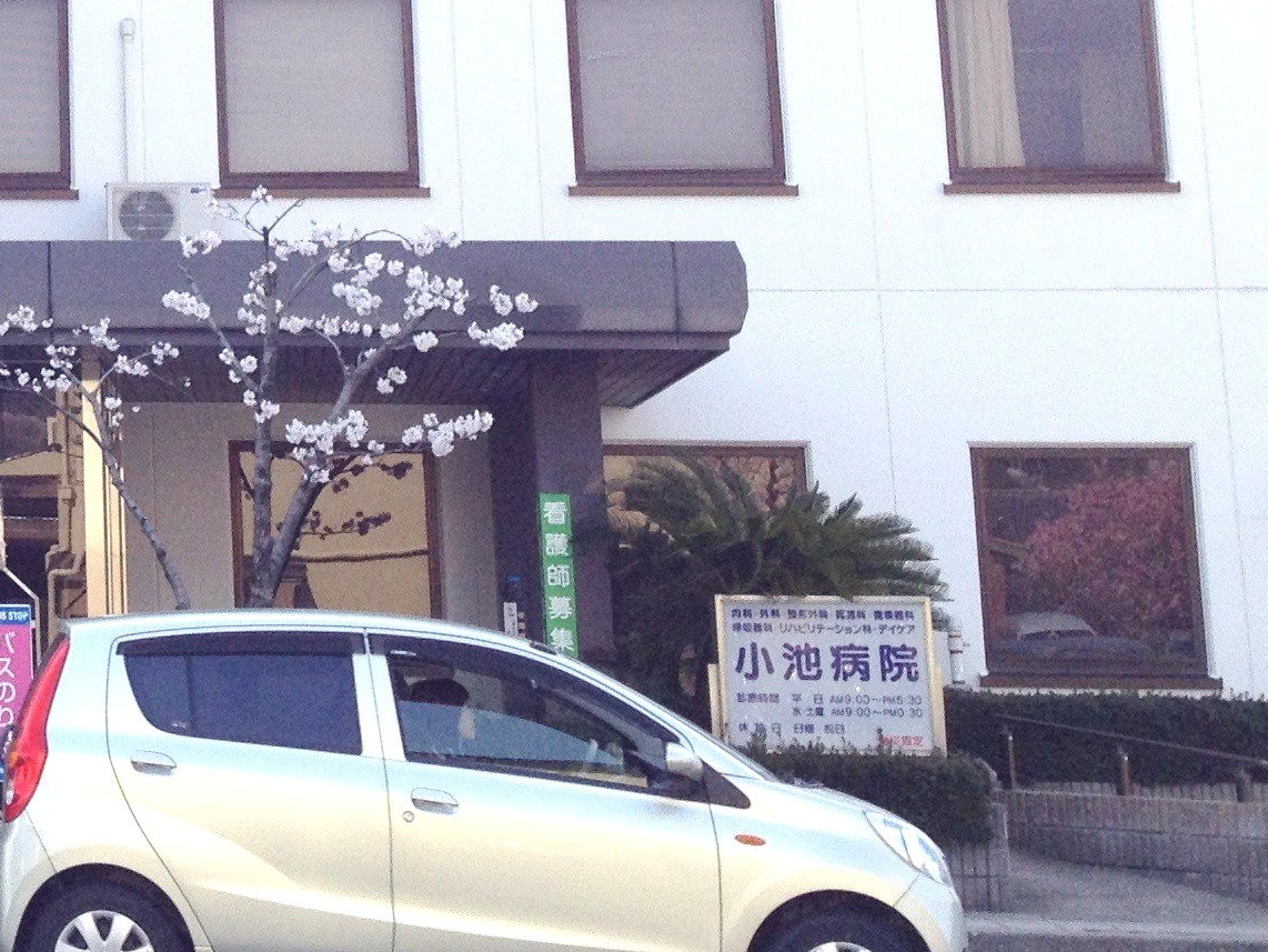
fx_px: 3664
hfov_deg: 18.4
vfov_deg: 14.4
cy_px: -167
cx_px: -352
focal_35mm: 100
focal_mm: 4.28
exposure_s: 1/657
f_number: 2.4
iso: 50
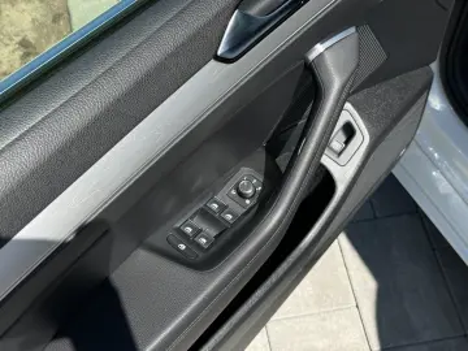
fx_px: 649
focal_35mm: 48
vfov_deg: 30.3
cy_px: 176
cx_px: 234
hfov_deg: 39.7
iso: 100
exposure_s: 1/2762
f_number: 1.78
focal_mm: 6.76
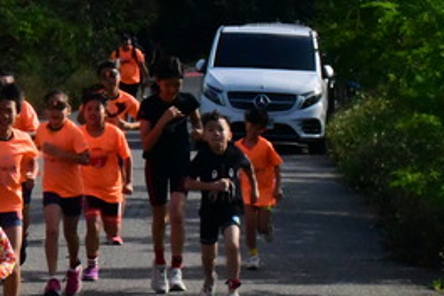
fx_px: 3095
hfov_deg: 8.1
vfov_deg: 5.5
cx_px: -153
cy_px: 182
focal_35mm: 251
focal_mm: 85
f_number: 29
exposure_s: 1/4000
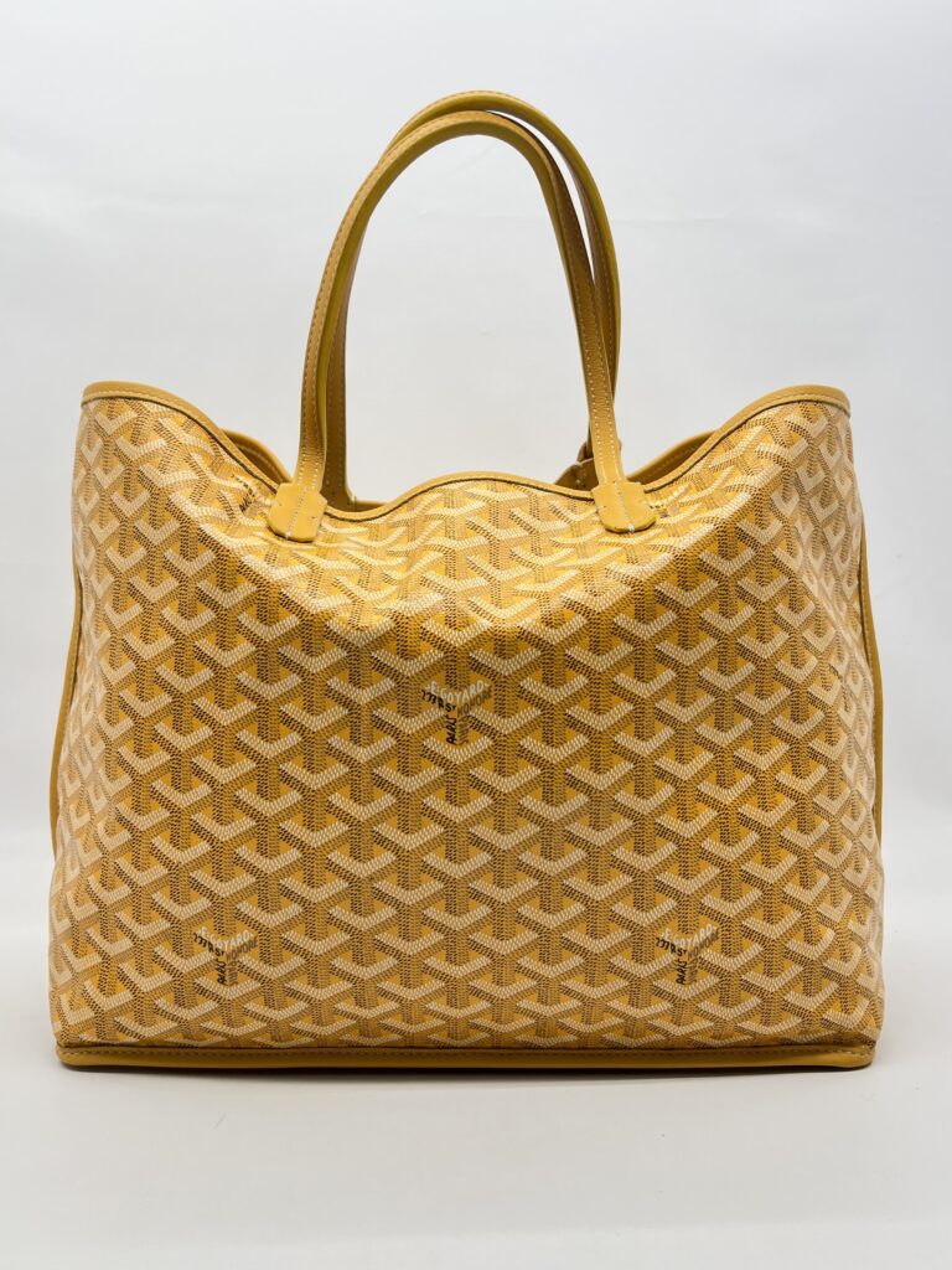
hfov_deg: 53.1
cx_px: 476
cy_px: 635
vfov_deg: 67.3
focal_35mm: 26
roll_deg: -0.3
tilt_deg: -0.3
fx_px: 953
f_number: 1.5
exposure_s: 1/122
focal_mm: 5.7
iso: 32
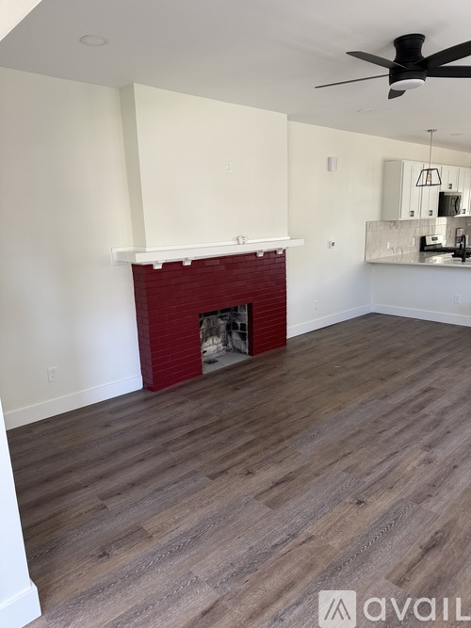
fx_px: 436
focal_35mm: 24
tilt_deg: -12.1
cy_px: 314
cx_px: 236
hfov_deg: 56.8
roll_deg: +1.3
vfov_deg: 71.6
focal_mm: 6.76
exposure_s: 1/73
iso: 200
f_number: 1.78
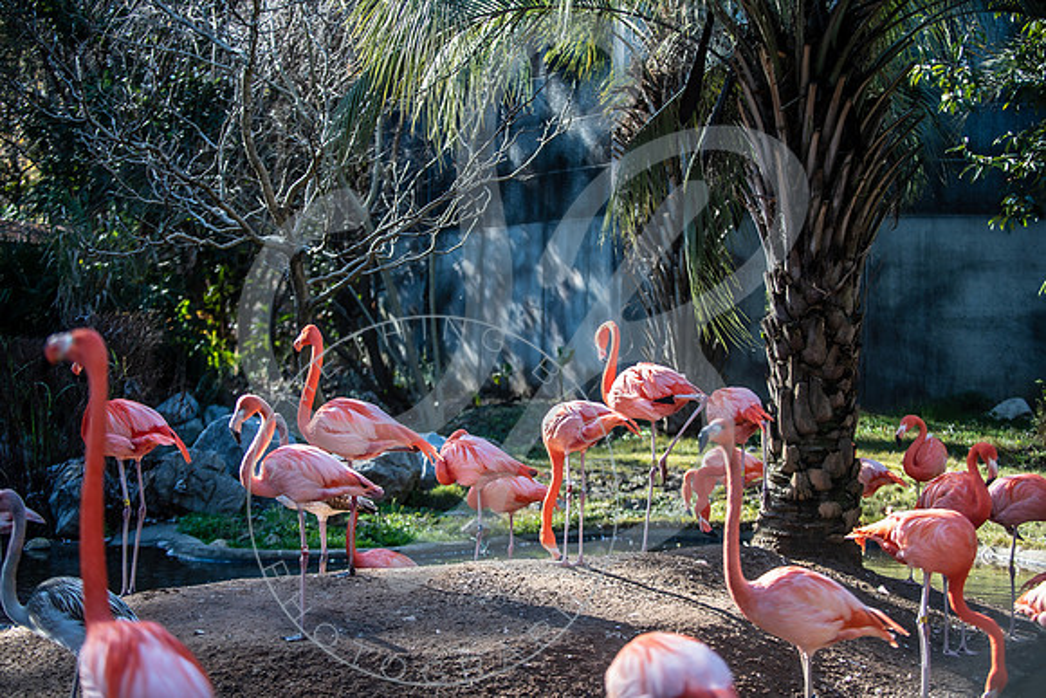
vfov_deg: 19.5
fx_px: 2034
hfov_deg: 28.8
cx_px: 523
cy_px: 349
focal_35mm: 70
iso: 200
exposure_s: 1/400
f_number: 2.8
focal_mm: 70
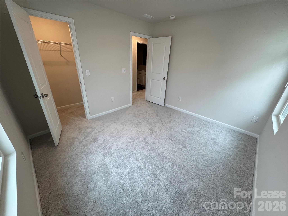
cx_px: 144
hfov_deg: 102.1
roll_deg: -2.3
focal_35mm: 14
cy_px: 108
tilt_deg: -25.0
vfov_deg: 85.7
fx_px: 116
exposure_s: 1/120
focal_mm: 2.22
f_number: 2.2
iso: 125
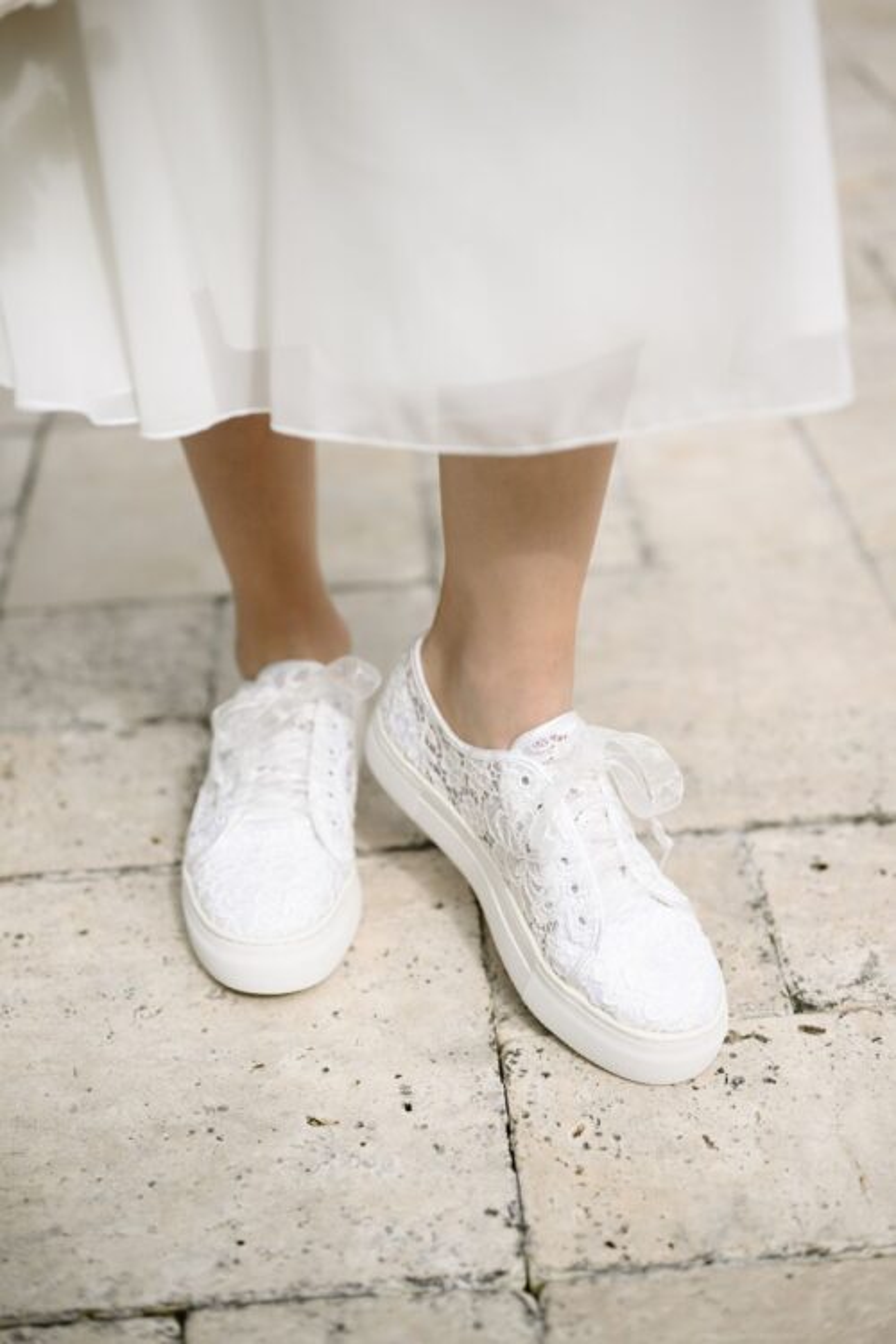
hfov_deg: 27.0
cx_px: 448
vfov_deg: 39.6
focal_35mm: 50
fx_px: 1867
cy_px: 672
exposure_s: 1/10000
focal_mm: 50
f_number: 2.2
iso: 200
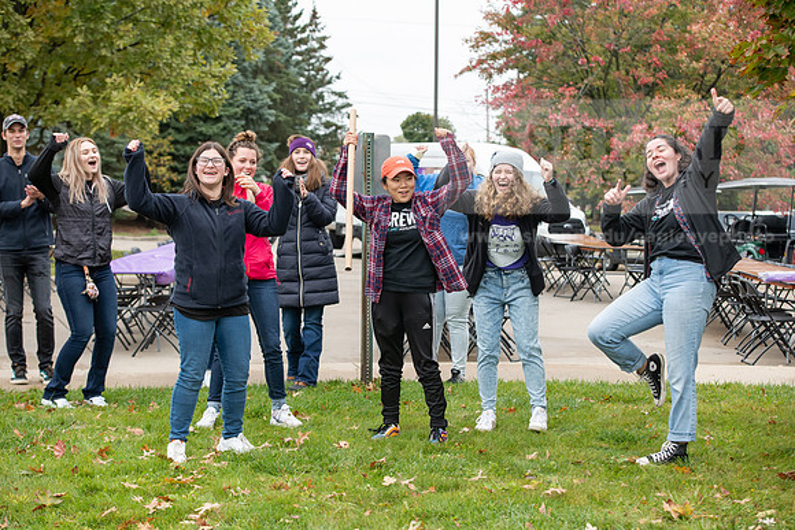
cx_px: 398
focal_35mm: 70
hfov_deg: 28.8
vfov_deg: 19.5
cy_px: 265
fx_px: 1546
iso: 400
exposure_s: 1/320
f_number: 4.5
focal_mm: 70
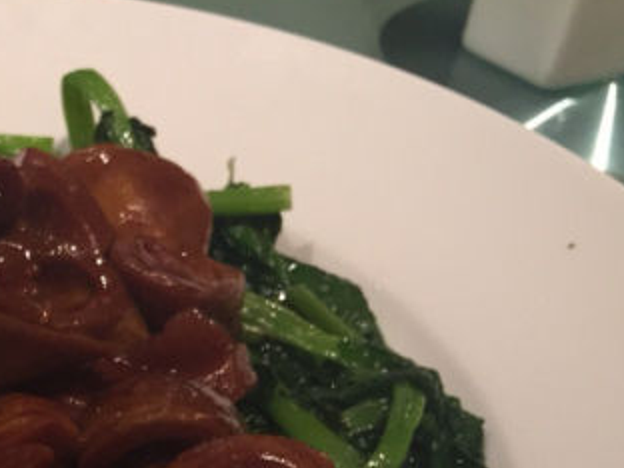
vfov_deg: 21.4
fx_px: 1172
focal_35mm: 65
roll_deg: -3.8
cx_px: -46
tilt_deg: -42.0
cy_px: 513
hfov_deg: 27.5
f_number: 2.2
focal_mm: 4.15
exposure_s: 1/30
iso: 100
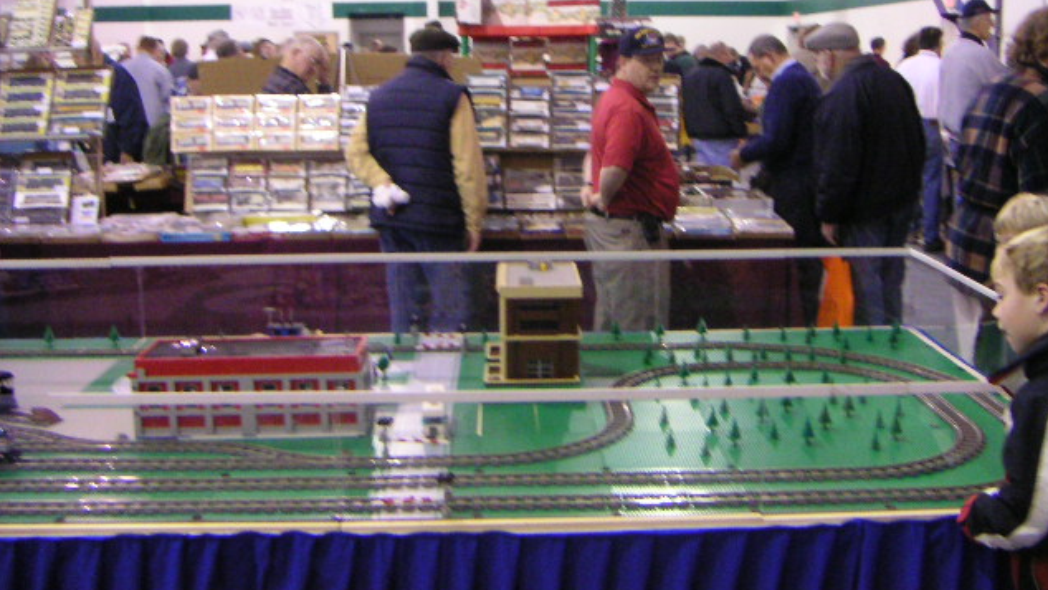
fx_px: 1223
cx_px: 527
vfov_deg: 27.1
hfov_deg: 46.4
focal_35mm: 44
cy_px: 258
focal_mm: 5.3
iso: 400
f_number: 2.9
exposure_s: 1/20
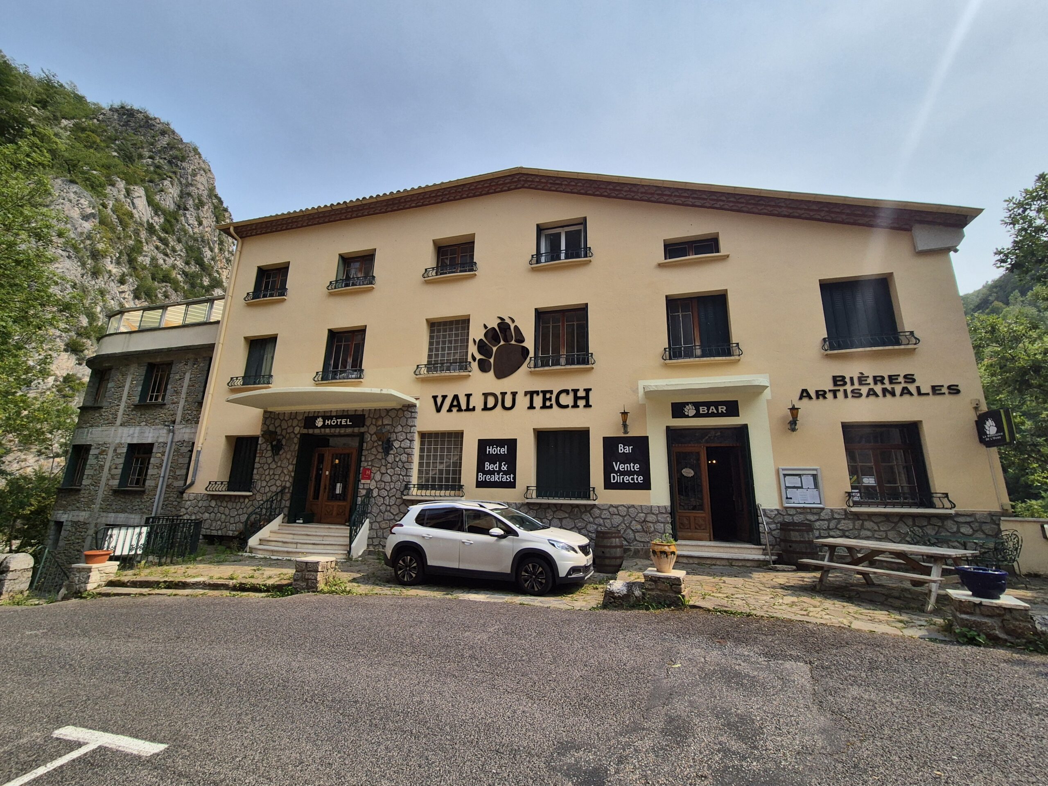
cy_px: 393
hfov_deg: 106.2
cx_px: 524
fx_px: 394
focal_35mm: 13
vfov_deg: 89.9
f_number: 2.2
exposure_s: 1/3280
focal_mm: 2.2
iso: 50
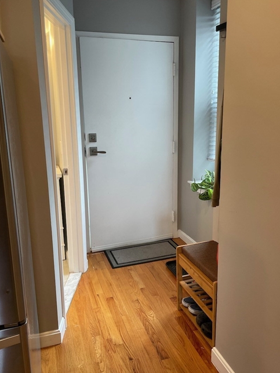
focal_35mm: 31
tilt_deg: -12.3
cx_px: 152
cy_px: 190
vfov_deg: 58.3
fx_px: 334
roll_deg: -0.2
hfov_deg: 45.4
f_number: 1.6
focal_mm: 4.2
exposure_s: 1/60
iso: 64
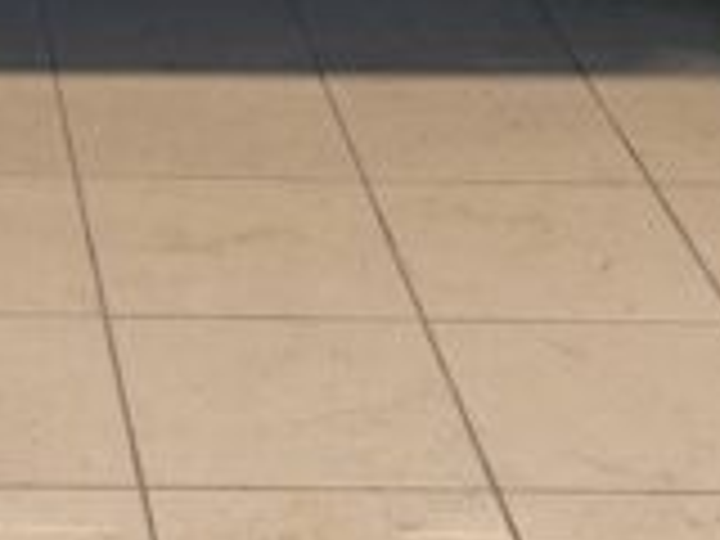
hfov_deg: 13.1
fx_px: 3058
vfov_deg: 9.1
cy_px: -774
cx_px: -148
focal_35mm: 147
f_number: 1.6
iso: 80
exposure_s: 1/100
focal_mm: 5.4
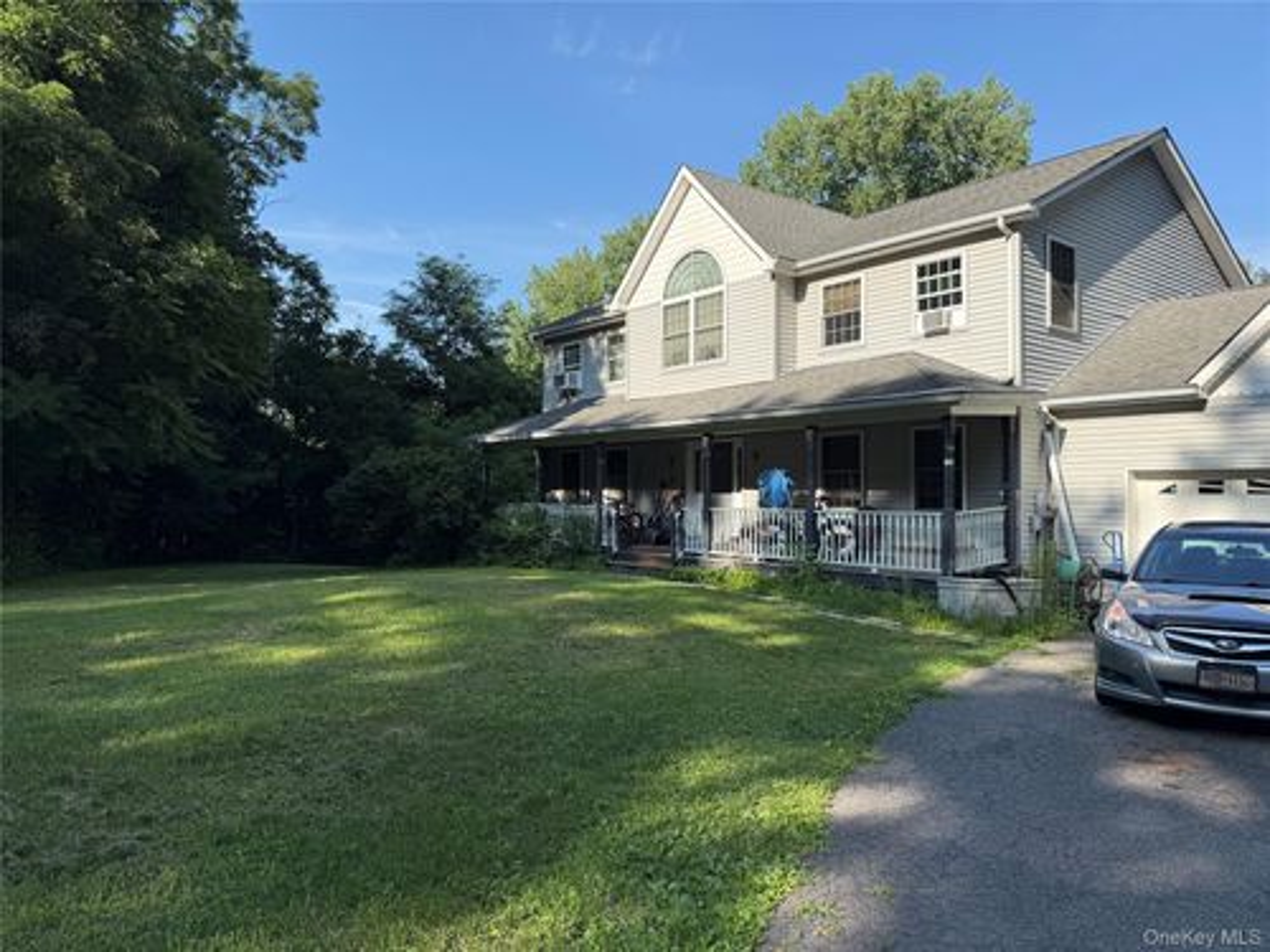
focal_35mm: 24
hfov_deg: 71.6
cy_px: 476
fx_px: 881
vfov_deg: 56.8
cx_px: 635
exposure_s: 1/2370
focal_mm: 6.76
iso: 80
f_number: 1.78
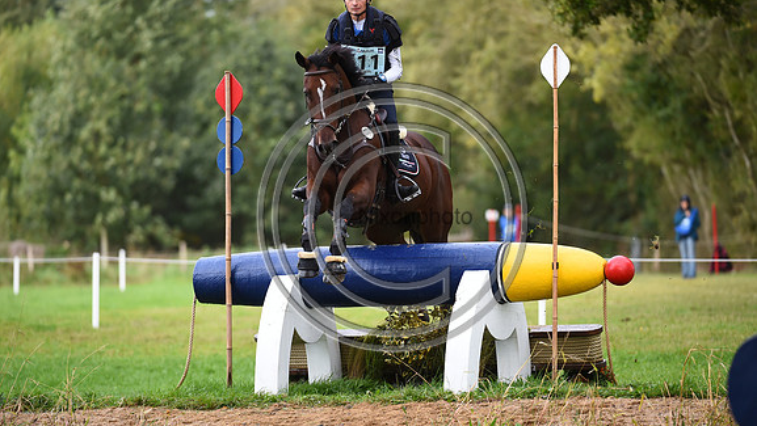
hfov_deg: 6.6
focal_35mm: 326
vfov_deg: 3.7
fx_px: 6546
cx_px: 378
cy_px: 199
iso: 1250
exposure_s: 1/1000
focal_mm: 310
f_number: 4.5
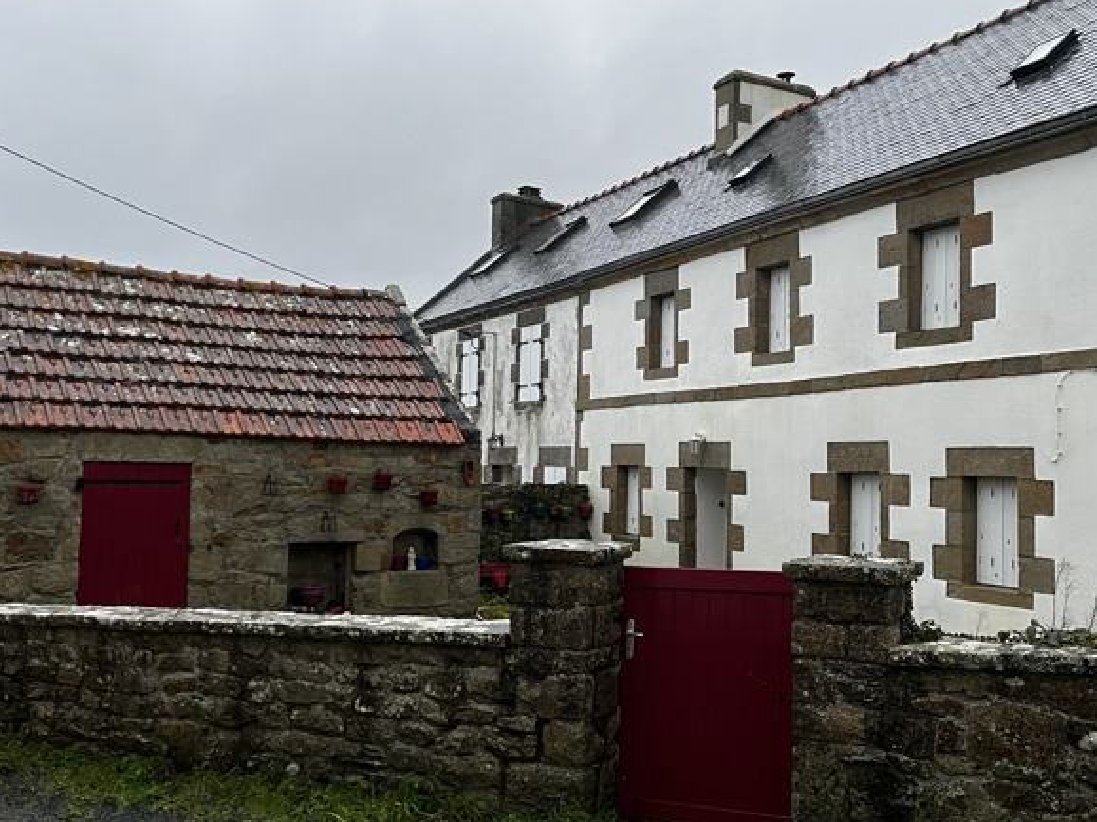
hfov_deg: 50.8
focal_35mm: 36
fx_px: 1140
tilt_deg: +2.2
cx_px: 691
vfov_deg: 39.6
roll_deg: -0.7
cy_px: 425
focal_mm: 5.1
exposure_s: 1/98
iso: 125
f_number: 1.6
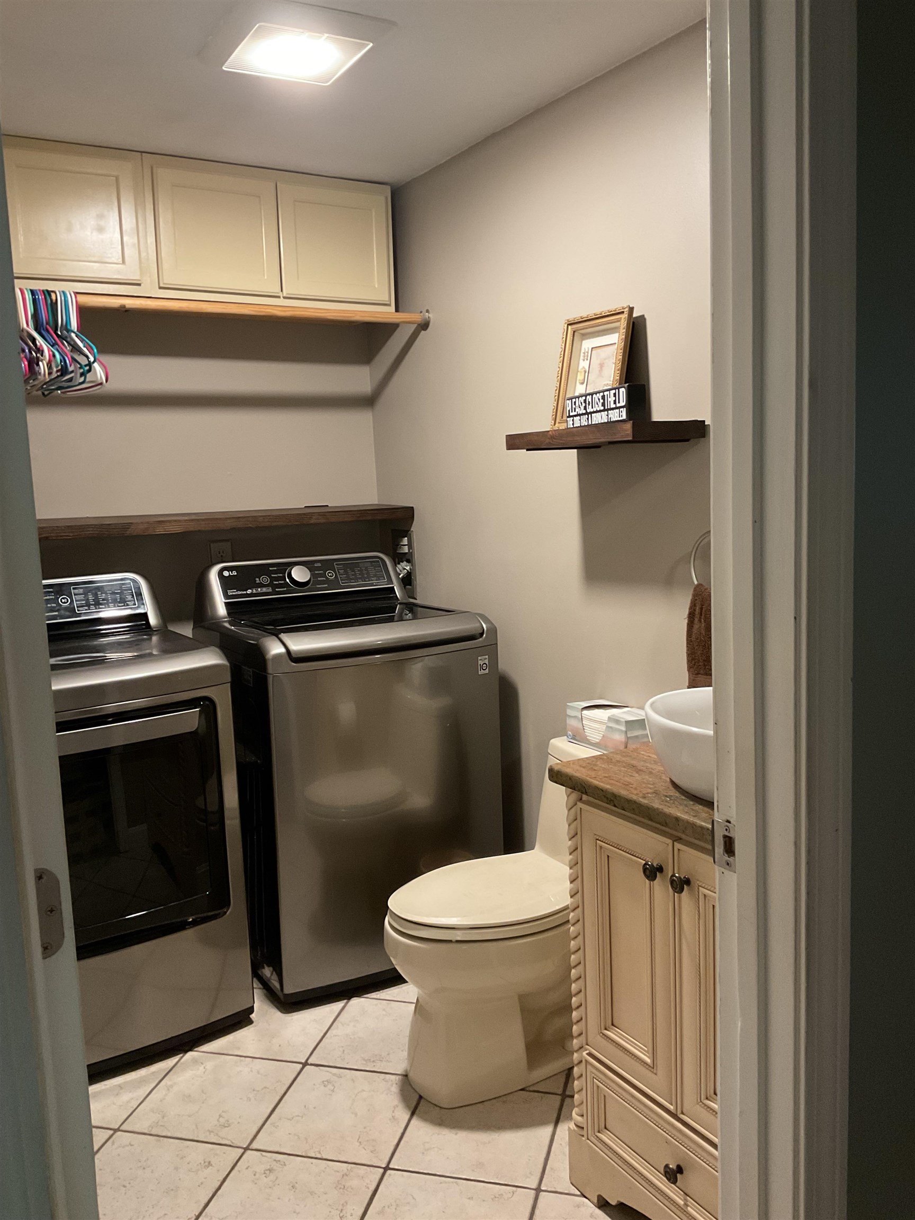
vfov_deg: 61.7
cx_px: 458
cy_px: 610
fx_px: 1022
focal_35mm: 29
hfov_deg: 48.2
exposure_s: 1/40
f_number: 1.8
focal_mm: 3
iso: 200
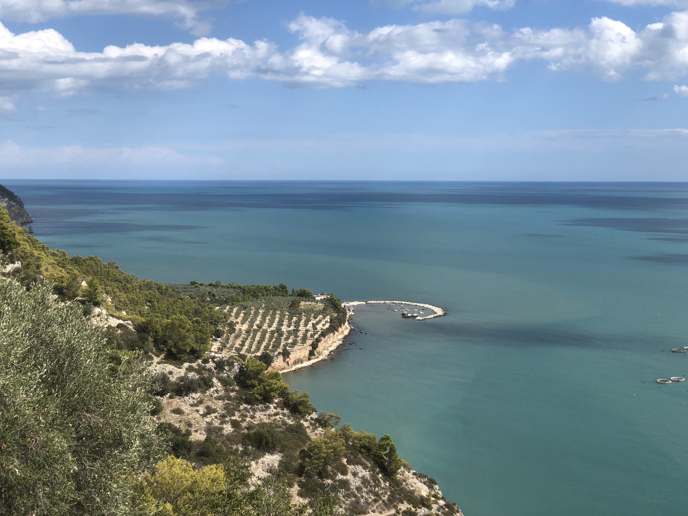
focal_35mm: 52
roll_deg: +0.9
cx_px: 344
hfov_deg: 36.8
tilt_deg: -4.6
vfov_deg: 28.0
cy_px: 258
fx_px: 1034
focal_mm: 6
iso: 16
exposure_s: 1/1453
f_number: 2.4
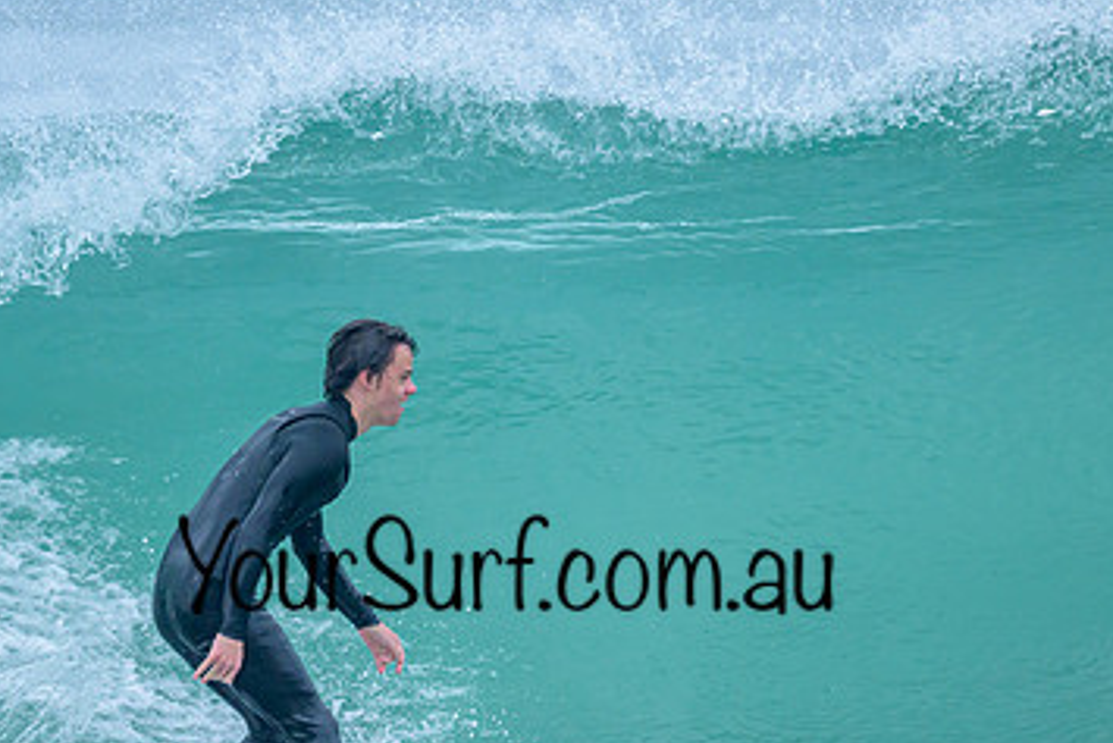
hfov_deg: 1.3
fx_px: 47660
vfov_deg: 0.9
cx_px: 468
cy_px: 604
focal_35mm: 1541
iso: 900
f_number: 6.3
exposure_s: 1/2000
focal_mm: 800
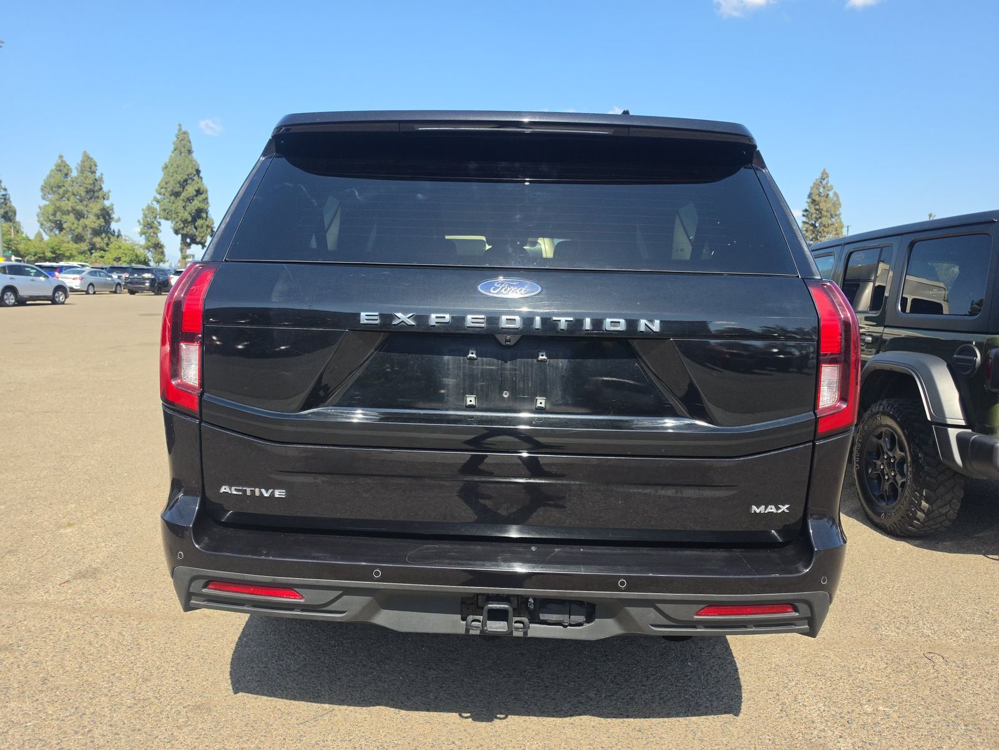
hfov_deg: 73.9
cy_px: 375
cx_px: 500
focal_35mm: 23
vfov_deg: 58.9
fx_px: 664
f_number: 1.4
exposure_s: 1/3159
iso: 63
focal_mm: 6.5
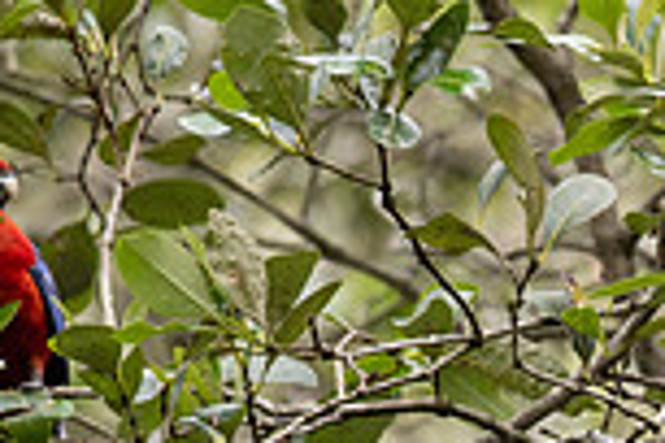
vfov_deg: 1.1
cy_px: 649
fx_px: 23790
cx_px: 895
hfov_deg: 1.6
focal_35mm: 1288
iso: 640
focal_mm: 340
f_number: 5.6
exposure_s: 1/200
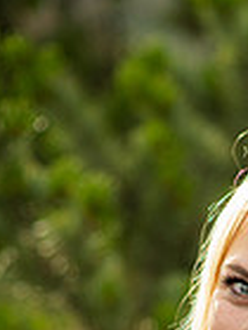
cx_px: 322
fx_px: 2503
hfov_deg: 5.6
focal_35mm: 262
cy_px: 450
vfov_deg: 7.5
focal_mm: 85
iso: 200
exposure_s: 1/1250
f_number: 1.8
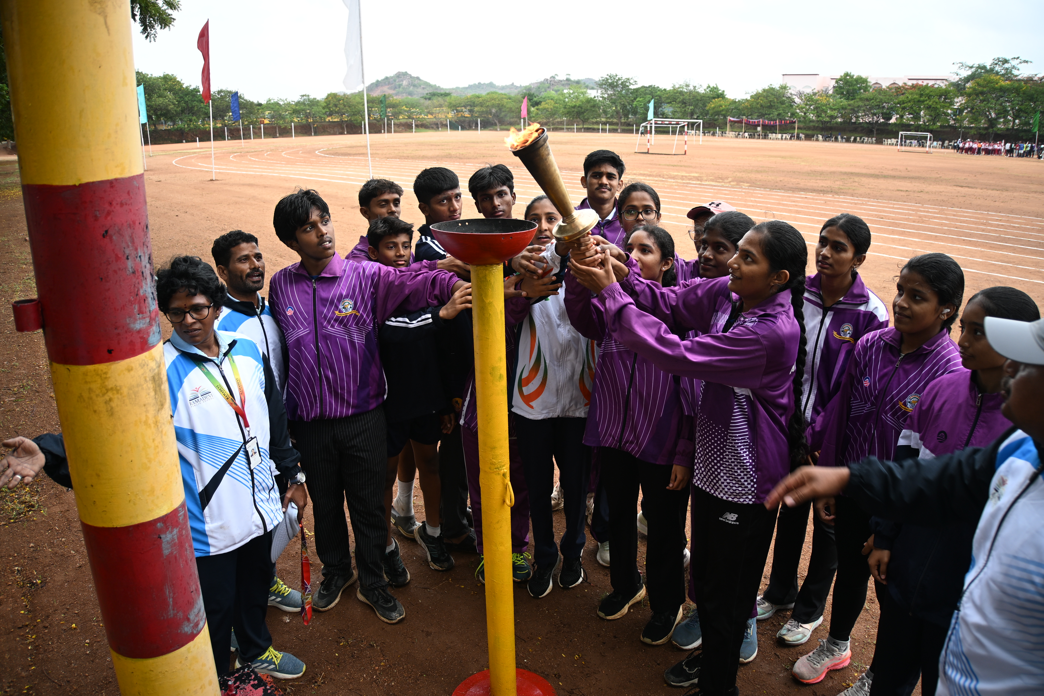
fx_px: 1327
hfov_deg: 43.0
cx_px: 522
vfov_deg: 29.4
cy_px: 348
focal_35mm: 46
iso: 100
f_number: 5
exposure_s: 1/100
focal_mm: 30.5
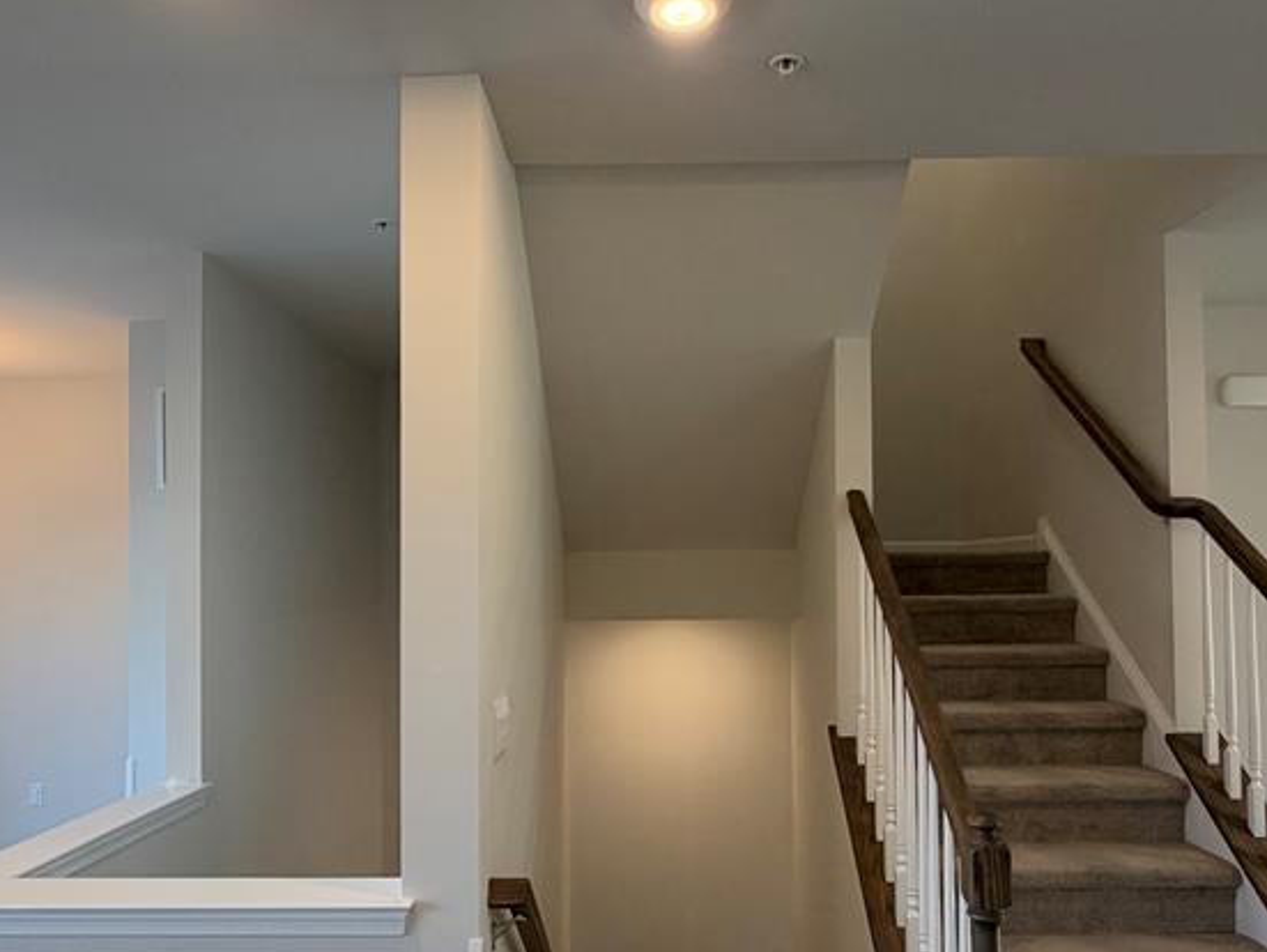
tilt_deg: +1.4
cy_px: 550
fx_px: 952
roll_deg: +0.6
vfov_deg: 52.9
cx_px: 644
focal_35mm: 26
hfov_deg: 67.3
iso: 250
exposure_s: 1/120
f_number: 2.2
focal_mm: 2.22
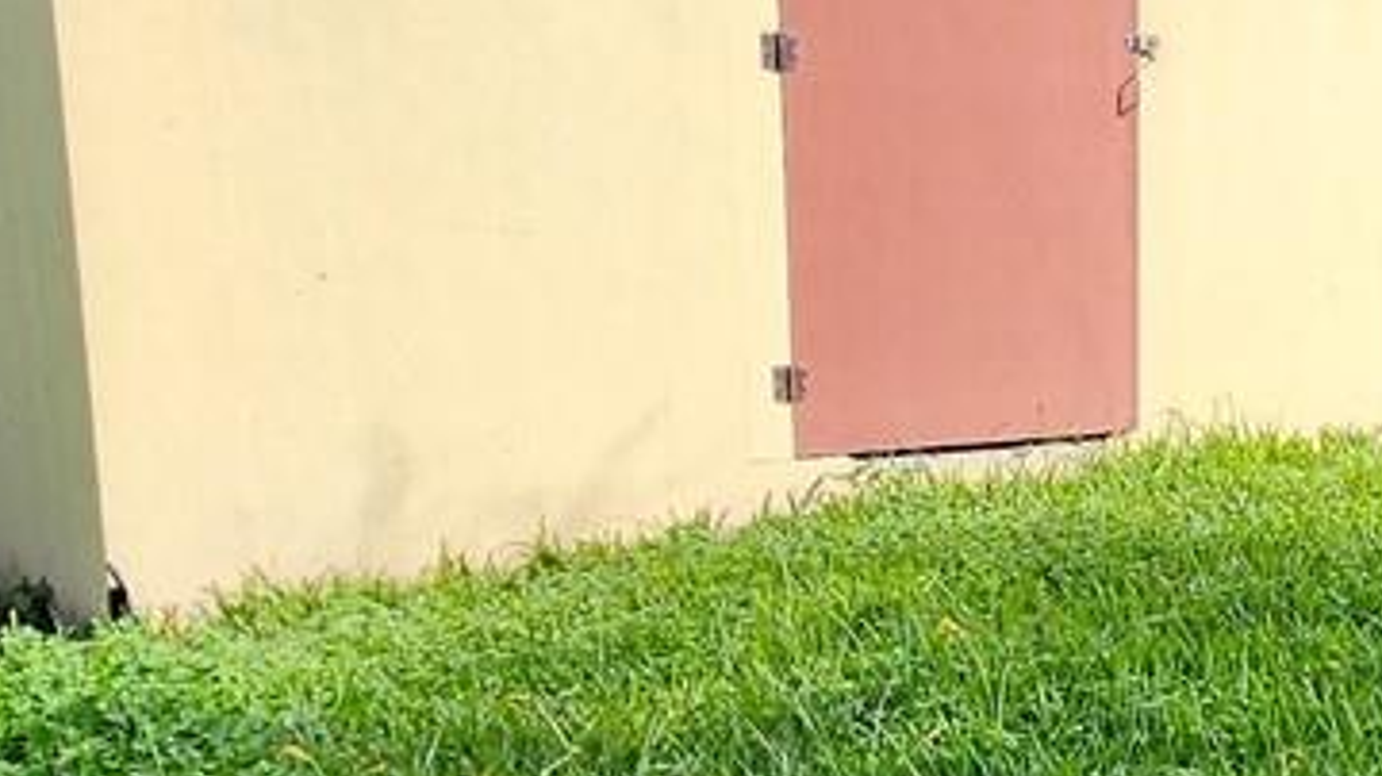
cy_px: 638
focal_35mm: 63
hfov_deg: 28.7
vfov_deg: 18.9
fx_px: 2307
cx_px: 1678
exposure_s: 1/981
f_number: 2.2
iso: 50
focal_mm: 2.2
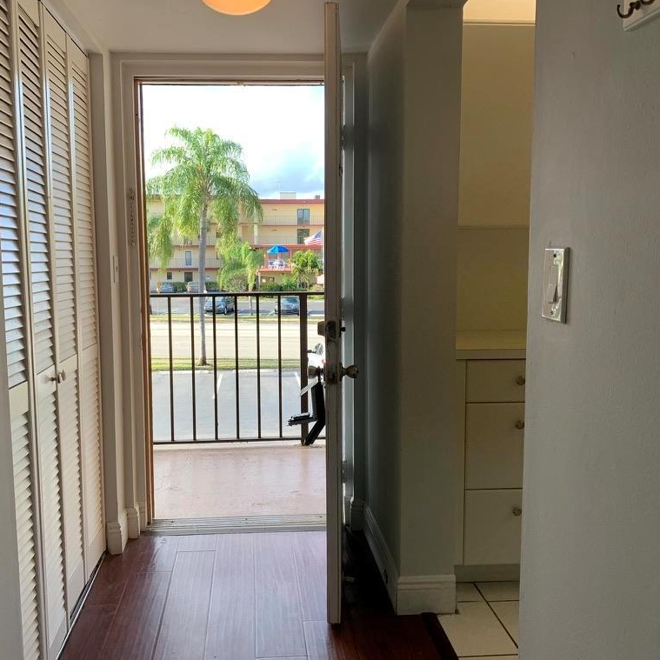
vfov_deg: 52.5
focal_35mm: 31
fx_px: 669
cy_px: 330
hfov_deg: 52.4
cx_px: 290
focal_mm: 4.25
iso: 25
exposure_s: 1/160
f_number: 1.8
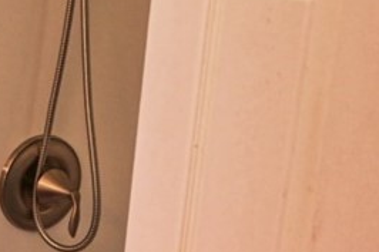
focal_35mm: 98
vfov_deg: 13.9
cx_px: -295
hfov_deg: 17.2
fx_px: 1031
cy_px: 161
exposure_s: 1/25
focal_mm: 16
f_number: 3.5
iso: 1800
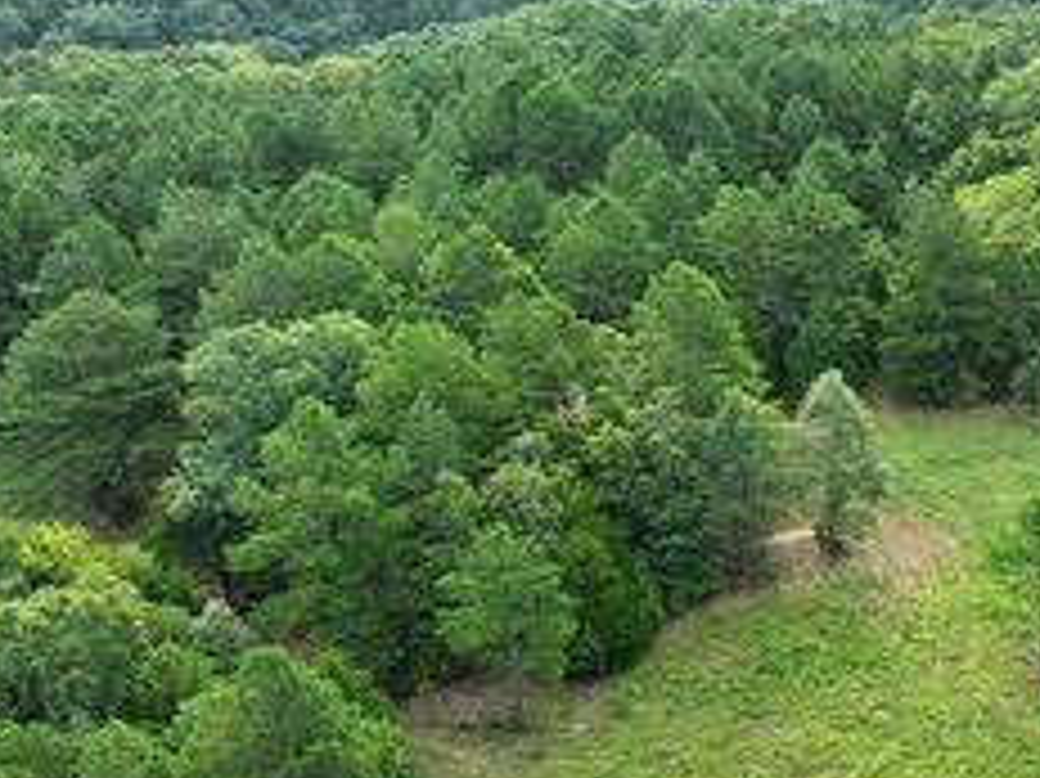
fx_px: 1561
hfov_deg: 34.8
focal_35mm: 52
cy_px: 355
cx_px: 927
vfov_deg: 28.0
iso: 400
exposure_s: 1/1600
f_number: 2.8
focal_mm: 12.29
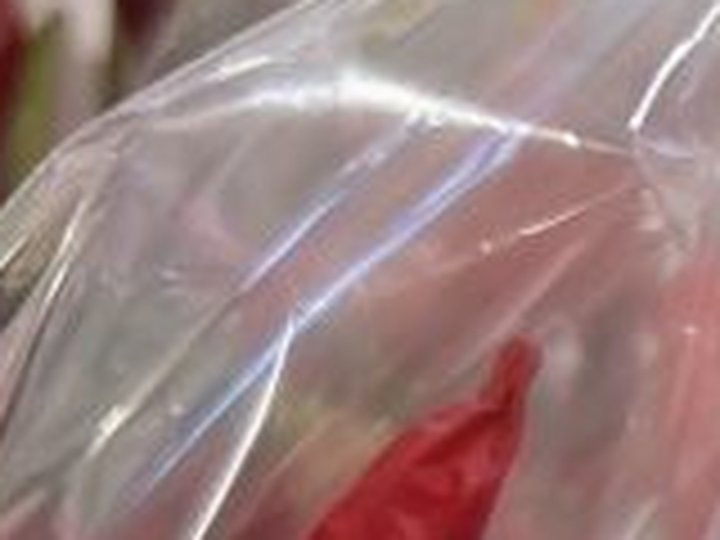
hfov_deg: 10.2
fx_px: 3245
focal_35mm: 156
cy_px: 1305
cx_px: 1953
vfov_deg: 8.6
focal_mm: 5.96
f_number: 1.6
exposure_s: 1/120
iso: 100
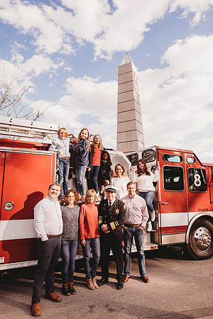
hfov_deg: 53.1
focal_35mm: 24
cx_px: 106
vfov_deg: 73.7
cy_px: 160
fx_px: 213
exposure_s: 1/640
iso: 100
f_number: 3.5
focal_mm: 24
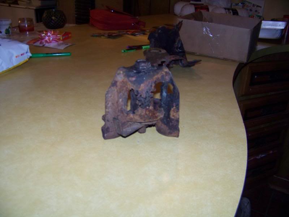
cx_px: 144
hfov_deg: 51.4
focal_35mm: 36
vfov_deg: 39.7
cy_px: 108
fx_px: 301
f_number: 2.8
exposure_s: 1/30
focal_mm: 5.85
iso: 200
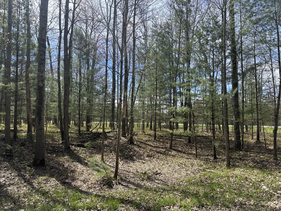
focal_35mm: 24
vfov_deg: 56.8
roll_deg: -1.1
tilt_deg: +4.0
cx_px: 140
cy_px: 106
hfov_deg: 71.6
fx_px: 195
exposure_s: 1/1880
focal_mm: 6.86
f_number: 1.78
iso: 80
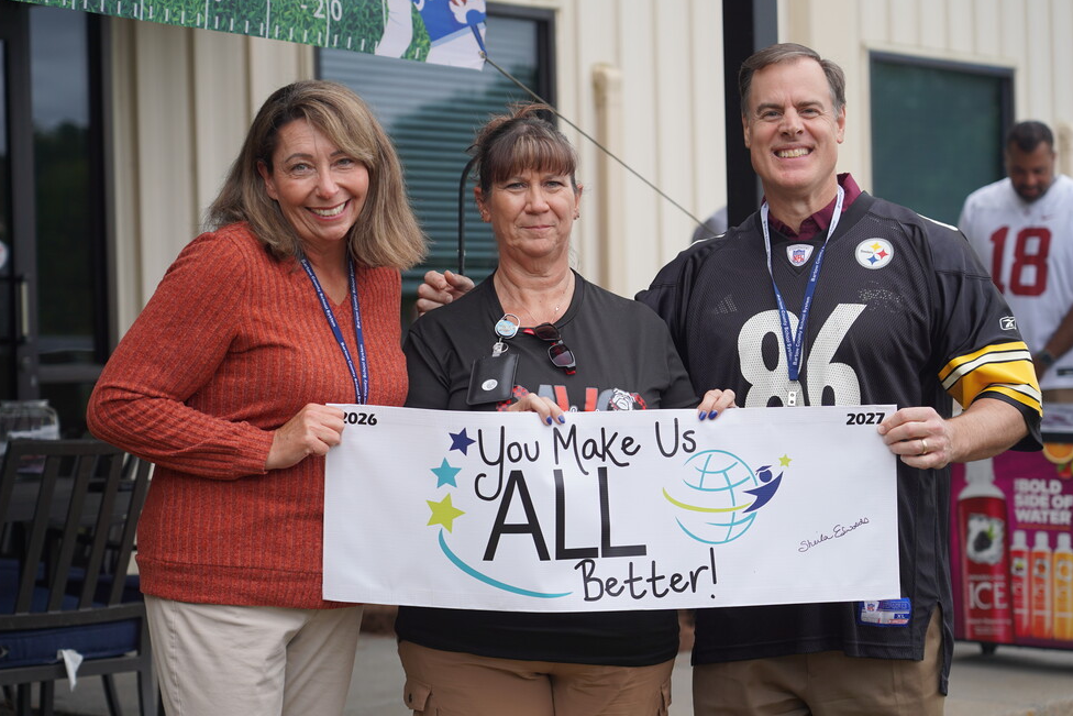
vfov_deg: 15.9
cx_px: 549
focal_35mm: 86
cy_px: 370
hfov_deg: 23.6
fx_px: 2563
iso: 100
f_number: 4
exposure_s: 1/200
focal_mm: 82
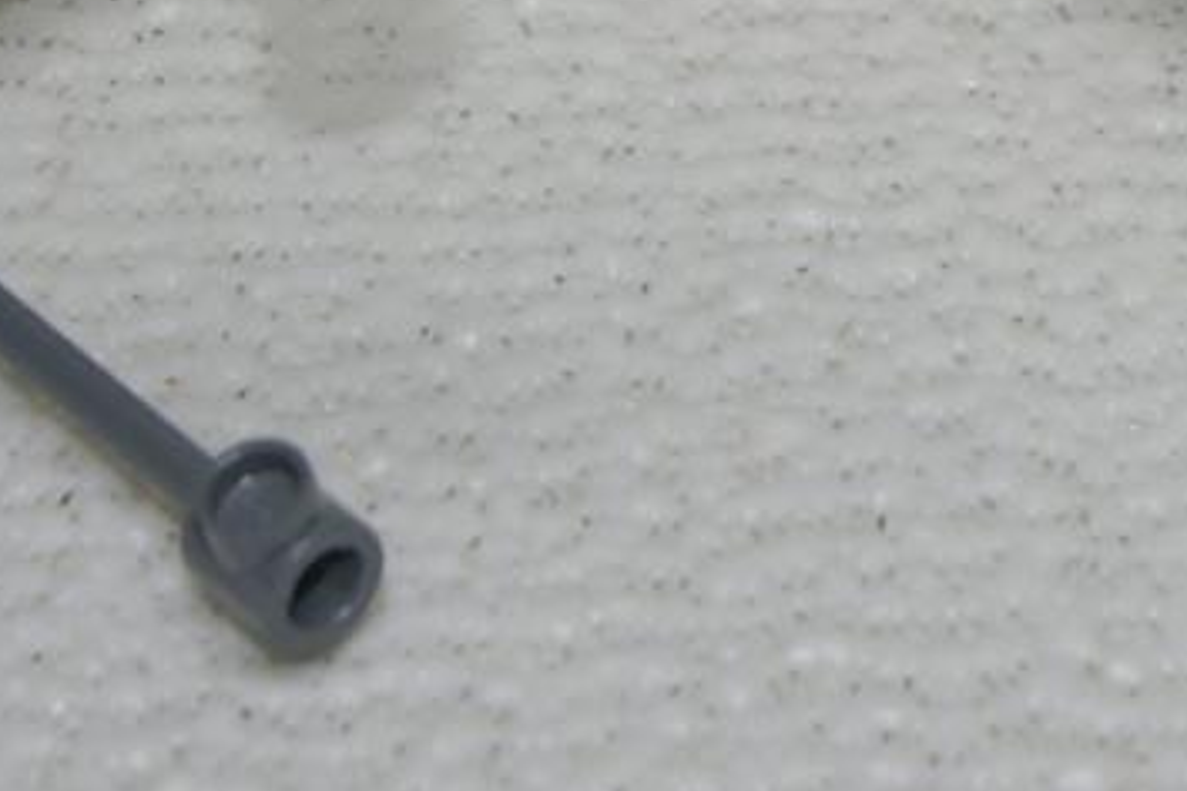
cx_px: 942
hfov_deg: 11.5
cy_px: -558
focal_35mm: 179
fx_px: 5895
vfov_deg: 7.5
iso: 200
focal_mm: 33
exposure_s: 1/50
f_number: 8
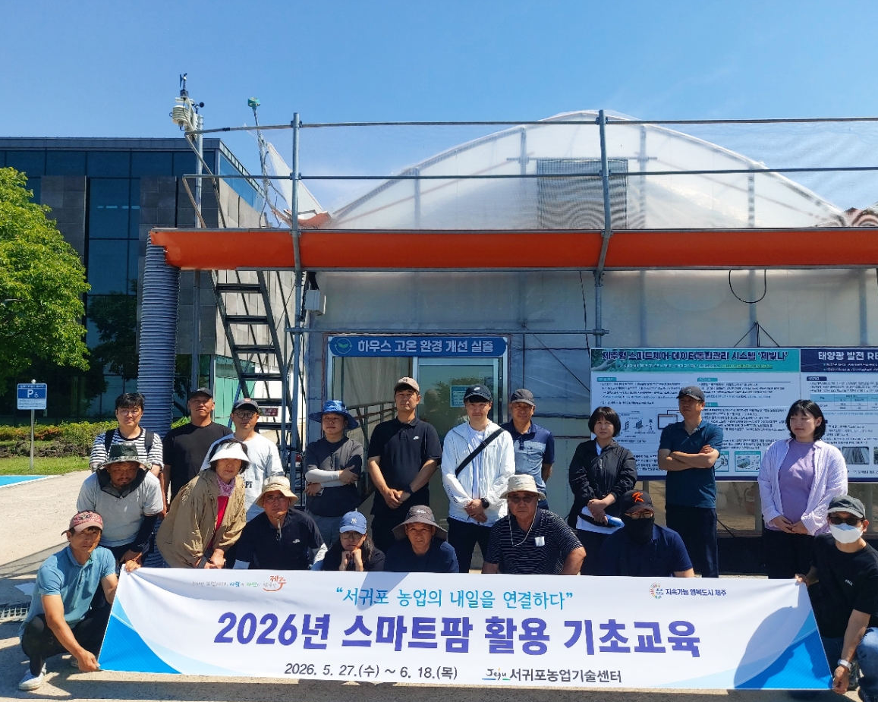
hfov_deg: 64.1
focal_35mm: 27
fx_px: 701
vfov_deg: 53.2
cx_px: 455
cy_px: 363
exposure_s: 1/1522
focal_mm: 4.58
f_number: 2
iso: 50
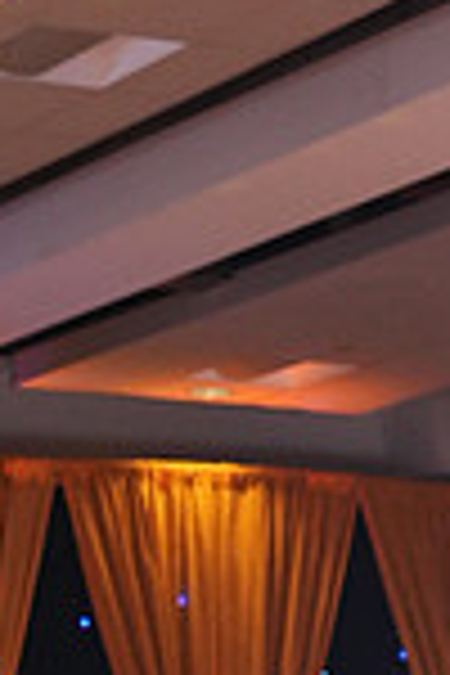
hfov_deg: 6.5
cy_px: 1242
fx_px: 3918
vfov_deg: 9.4
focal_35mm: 209
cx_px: -115
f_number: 4
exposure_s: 1/400
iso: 2000
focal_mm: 54
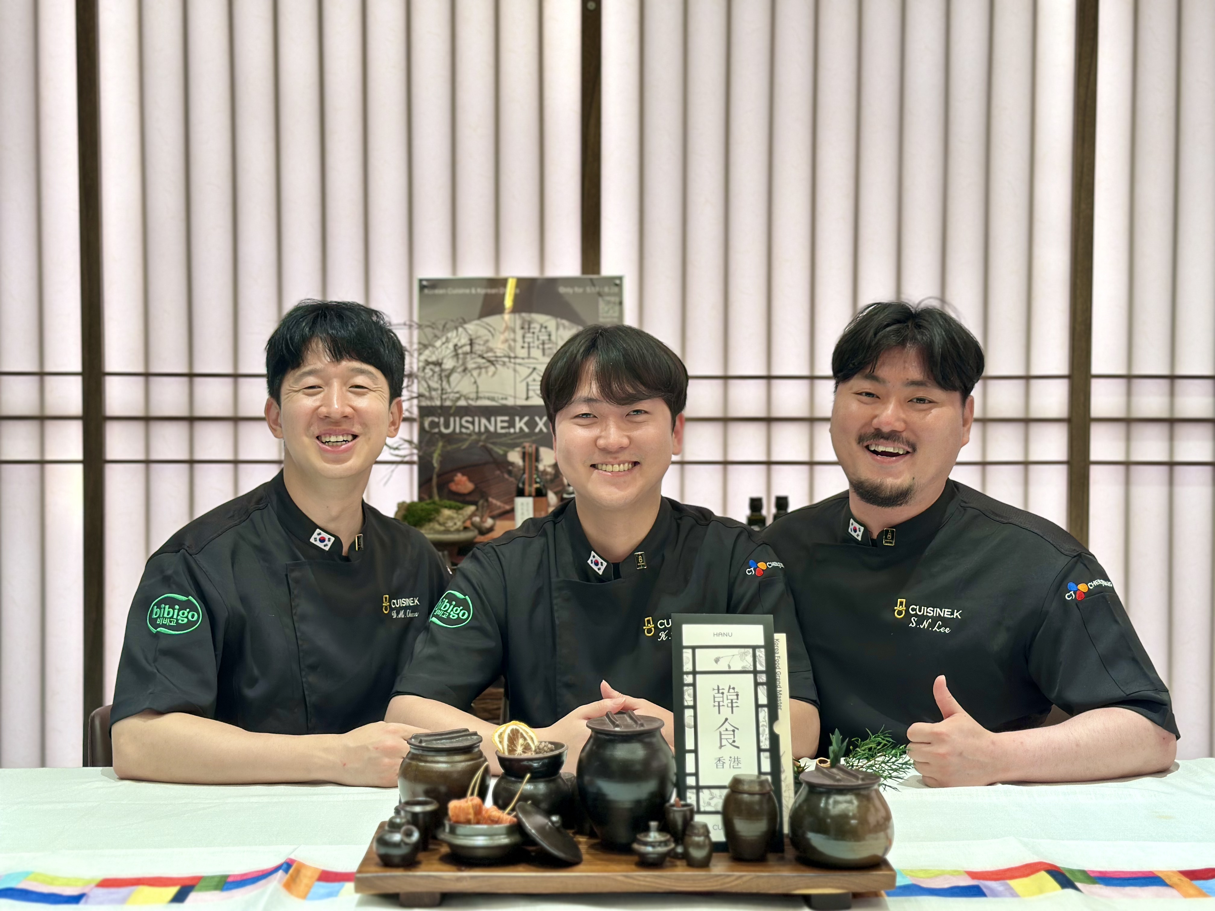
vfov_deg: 30.3
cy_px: 456
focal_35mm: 48
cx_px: 608
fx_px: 1685
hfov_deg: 39.7
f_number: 1.78
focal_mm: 6.86
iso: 64
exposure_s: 1/50
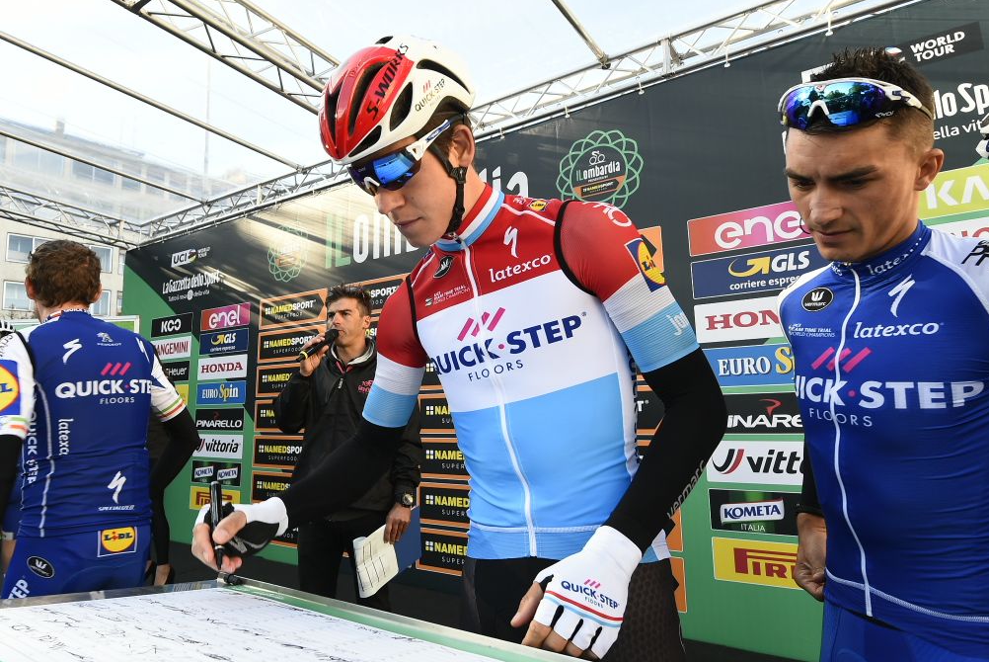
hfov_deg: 75.8
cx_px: 442
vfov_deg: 55.2
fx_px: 632
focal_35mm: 23
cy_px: 310
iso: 320
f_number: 8
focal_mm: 18
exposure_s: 1/125
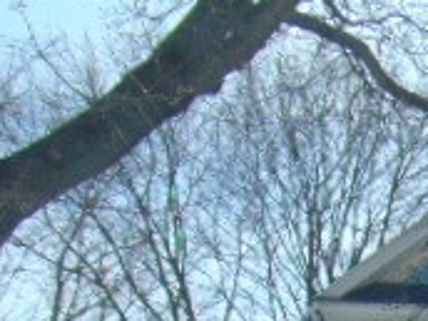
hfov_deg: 18.8
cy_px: 565
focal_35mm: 93
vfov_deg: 14.2
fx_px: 1150
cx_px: 630
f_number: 7.7
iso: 80
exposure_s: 1/200
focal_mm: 4.5
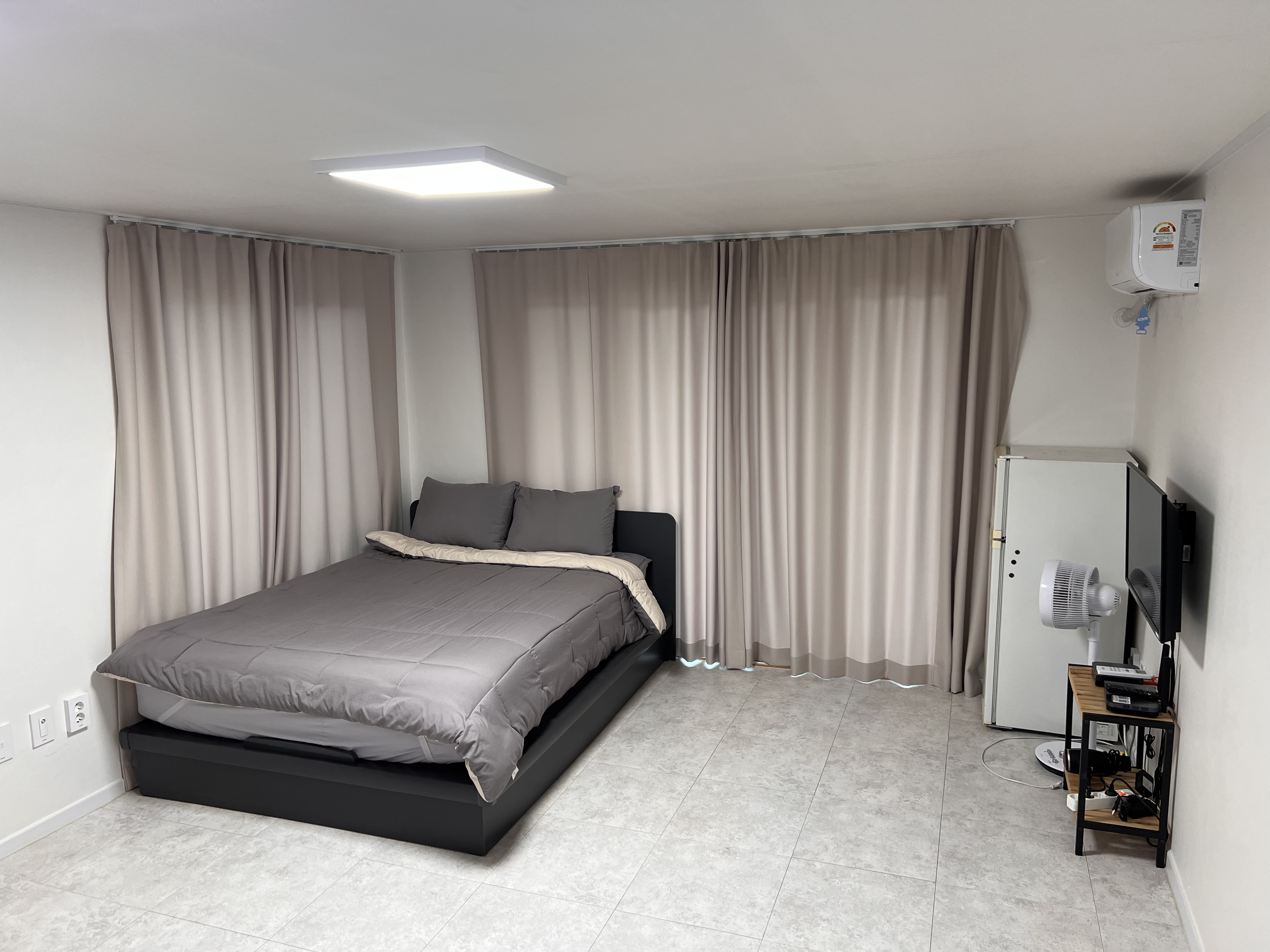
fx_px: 954
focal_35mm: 26
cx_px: 635
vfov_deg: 53.1
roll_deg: +1.6
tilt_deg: -8.2
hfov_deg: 67.3
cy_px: 476
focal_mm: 5.7
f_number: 1.5
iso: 80
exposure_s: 1/60
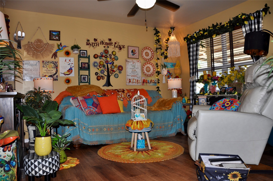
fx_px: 204
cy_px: 90
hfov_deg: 67.4
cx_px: 136
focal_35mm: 27
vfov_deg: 47.8
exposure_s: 1/60
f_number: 3.5
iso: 200
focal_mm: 18
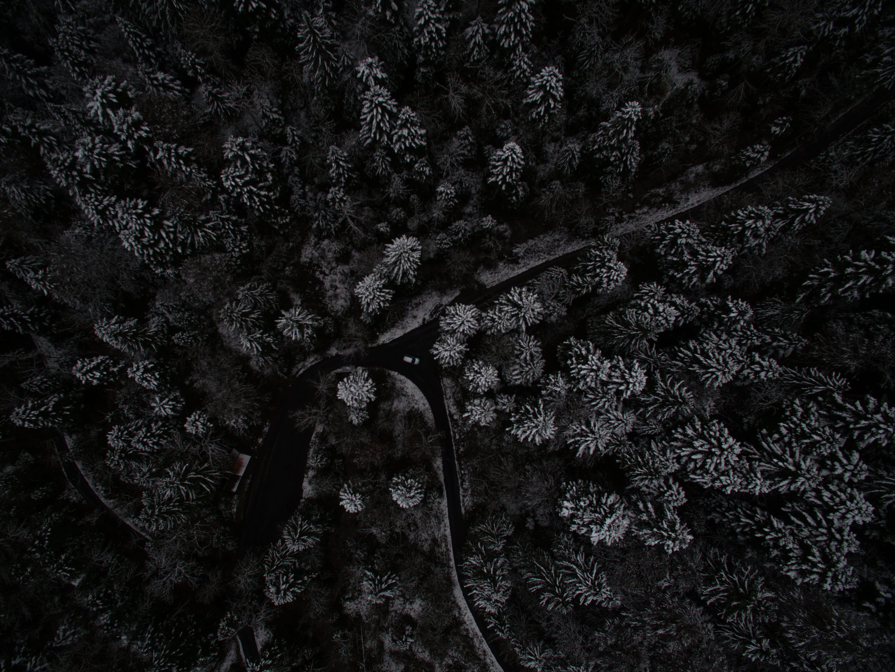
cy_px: 346
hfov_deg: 79.0
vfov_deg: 63.4
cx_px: 430
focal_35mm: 21
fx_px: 543
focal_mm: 3.61
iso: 100
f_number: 2.8
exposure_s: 1/50
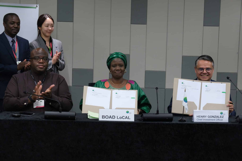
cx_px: 121
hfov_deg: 24.5
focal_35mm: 83
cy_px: 80
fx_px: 558
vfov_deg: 16.5
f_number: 6.4
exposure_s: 1/125
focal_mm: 55
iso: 1000
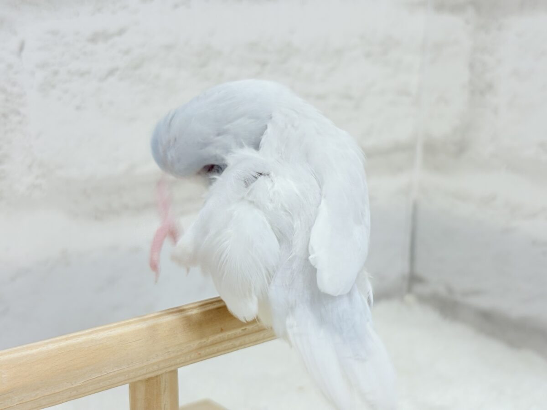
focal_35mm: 52
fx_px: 822
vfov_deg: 28.0
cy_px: 205
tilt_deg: -13.0
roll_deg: -0.6
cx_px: 274
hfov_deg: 36.8
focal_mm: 5.96
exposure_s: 1/100
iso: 64
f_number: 1.6
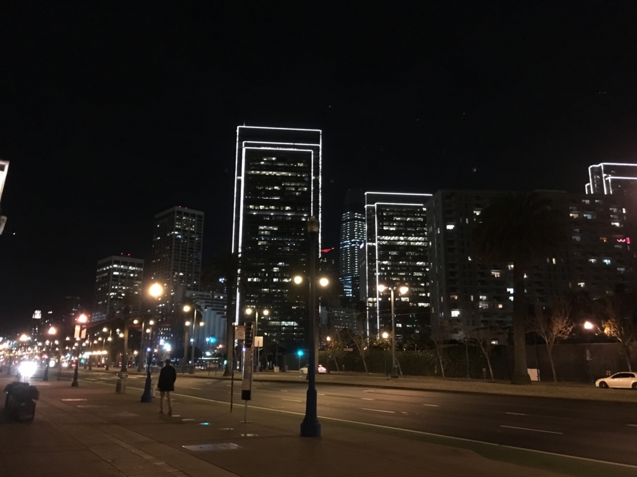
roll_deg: +0.4
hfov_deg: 61.7
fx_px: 534
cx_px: 318
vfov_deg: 48.2
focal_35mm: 29
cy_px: 238
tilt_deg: +13.7
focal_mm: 4.15
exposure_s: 1/15
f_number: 2.2
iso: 640
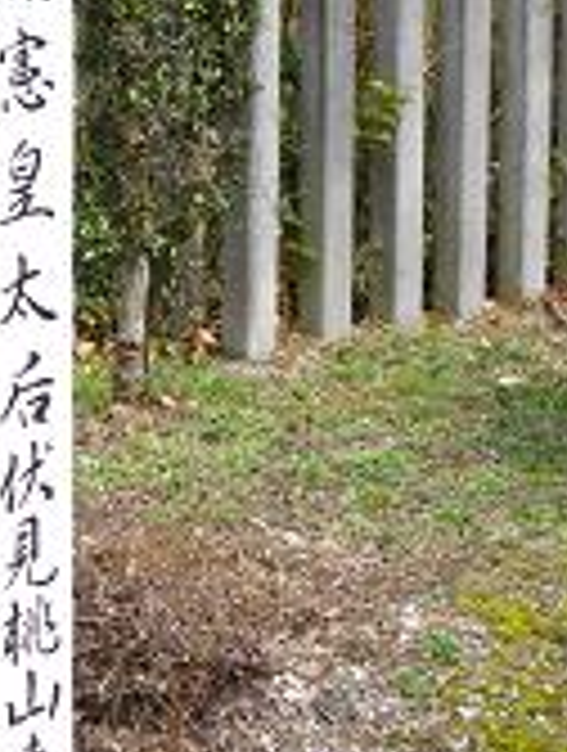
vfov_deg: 21.0
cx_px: 32
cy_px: 390
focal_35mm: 93
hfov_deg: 15.7
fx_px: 2023
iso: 100
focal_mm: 7.1
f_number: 3.2
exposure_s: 1/500
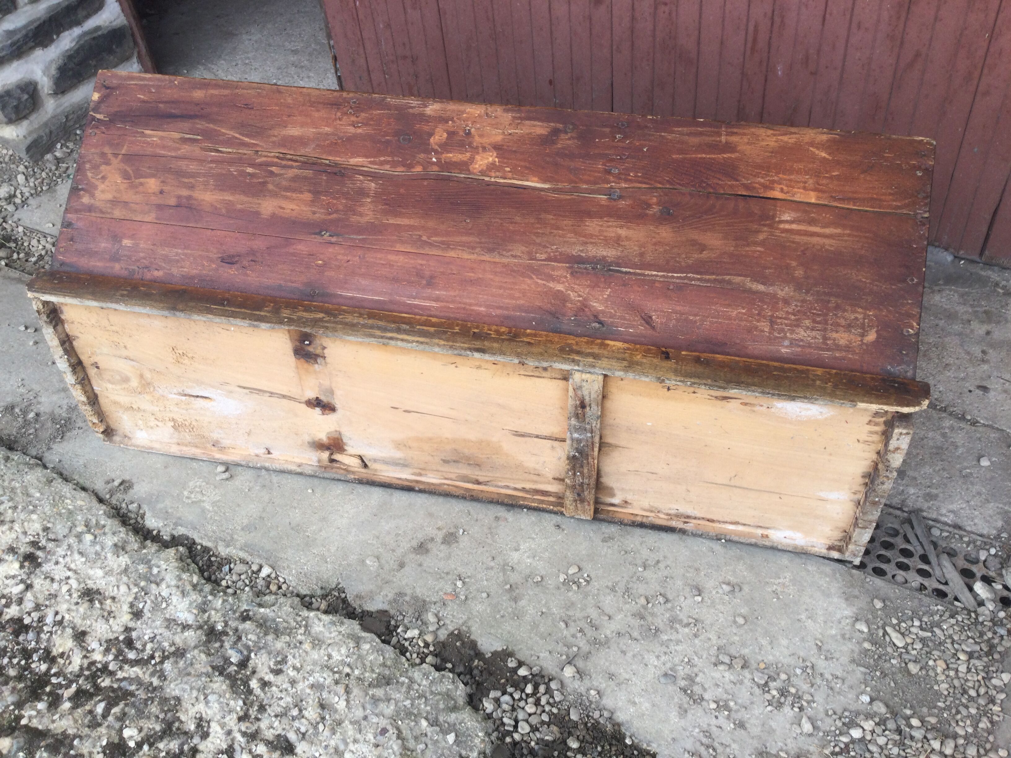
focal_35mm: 31
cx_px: 506
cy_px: 379
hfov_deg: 58.4
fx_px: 905
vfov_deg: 45.4
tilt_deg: -46.4
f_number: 2.4
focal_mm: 3.3
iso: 25
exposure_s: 1/121
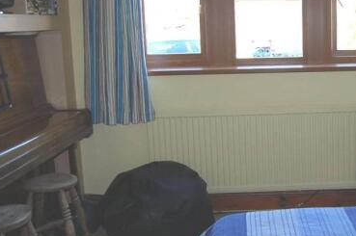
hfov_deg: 39.5
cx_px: 286
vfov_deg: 27.9
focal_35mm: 48
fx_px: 474
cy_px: 95
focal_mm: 18
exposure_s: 1/60
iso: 400
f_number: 3.5
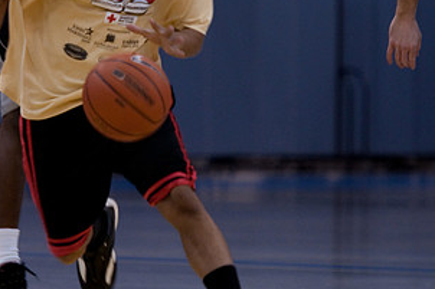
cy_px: 109
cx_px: 150
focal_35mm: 461
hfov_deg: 4.5
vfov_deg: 3.0
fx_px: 5567
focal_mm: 160
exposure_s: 1/160
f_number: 2.8
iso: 640
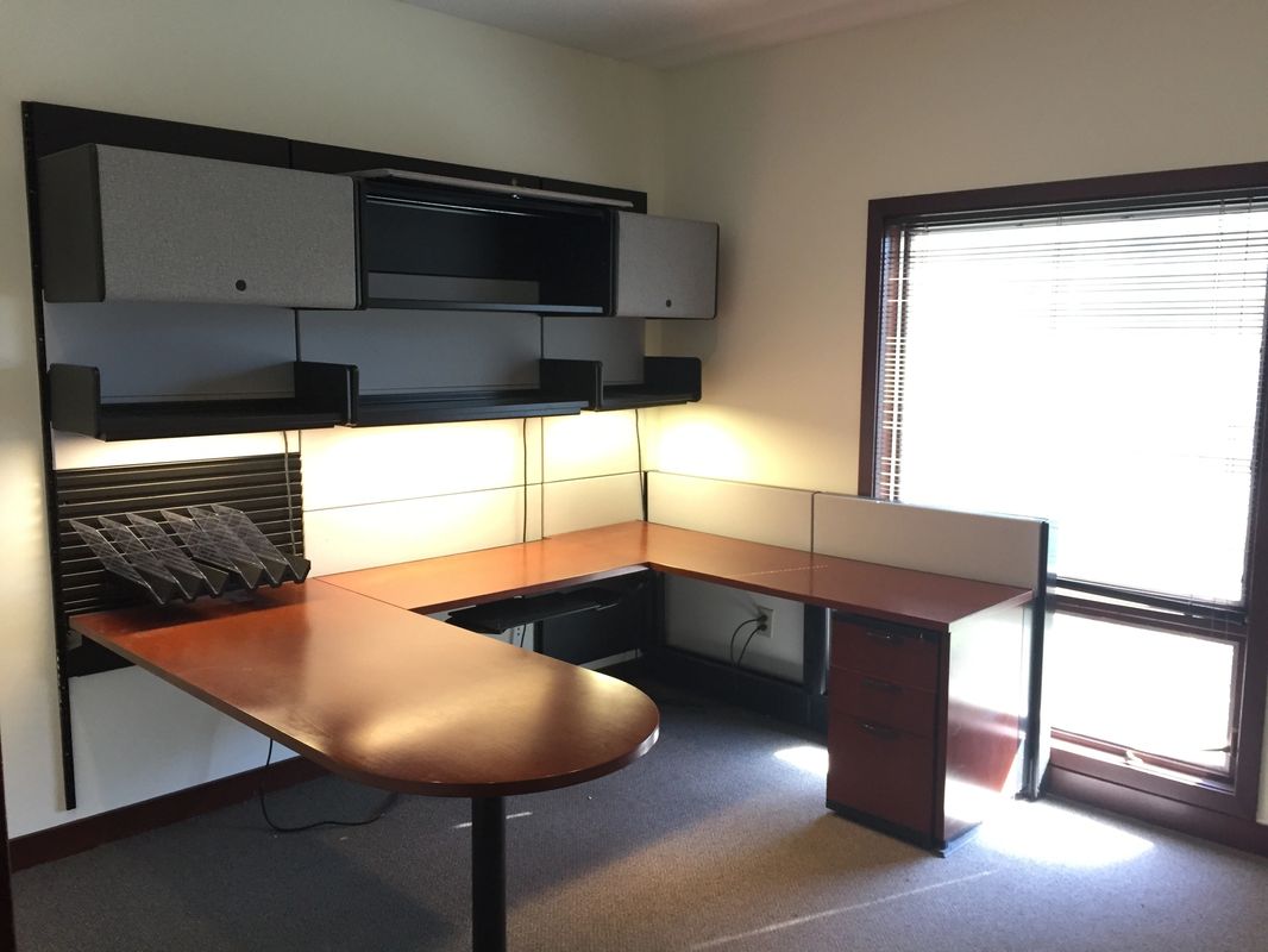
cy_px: 476
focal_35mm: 29
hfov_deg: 61.6
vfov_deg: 48.2
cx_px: 634
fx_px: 1063
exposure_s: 1/30
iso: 125
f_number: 2.2
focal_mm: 4.15
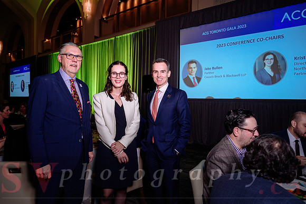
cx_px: 153
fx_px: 204
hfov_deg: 73.7
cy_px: 102
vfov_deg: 53.2
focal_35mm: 24
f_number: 3.2
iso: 1000
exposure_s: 1/160
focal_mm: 24
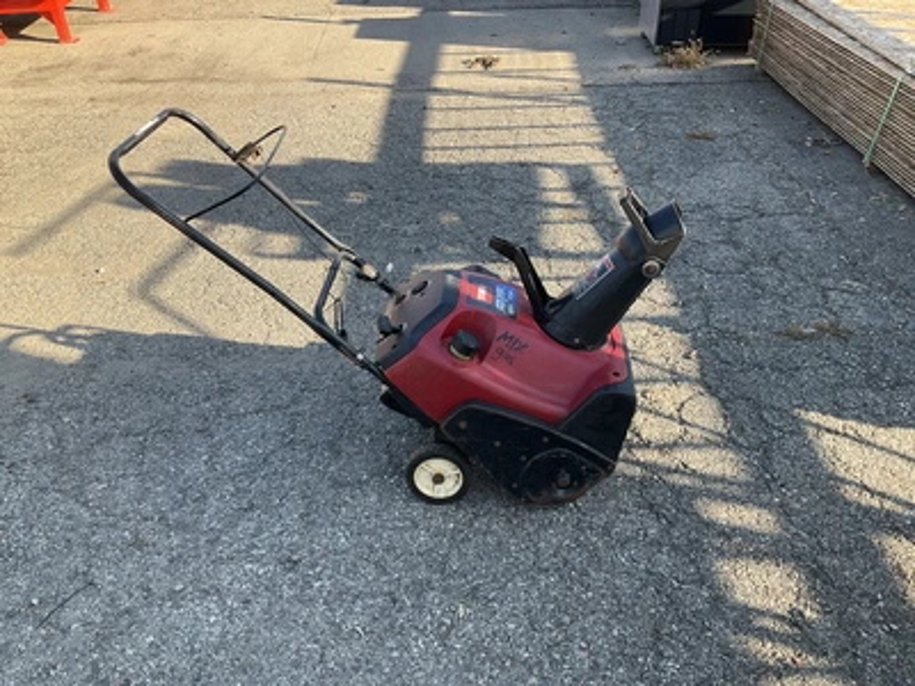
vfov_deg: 48.2
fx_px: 767
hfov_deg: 61.7
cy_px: 343
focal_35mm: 29
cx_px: 458
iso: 25
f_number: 1.8
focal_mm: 3
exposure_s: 1/362
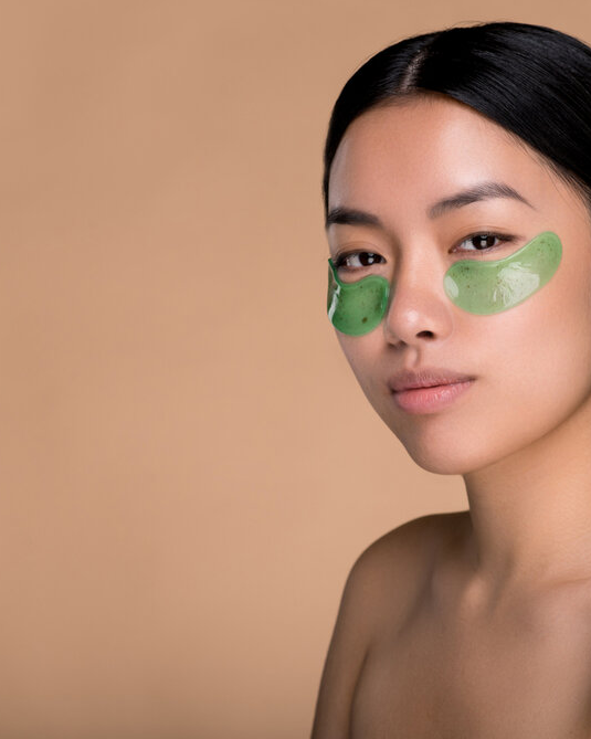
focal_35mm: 121
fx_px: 2646
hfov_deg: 12.7
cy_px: 370
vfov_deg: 15.9
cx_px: 394
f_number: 8
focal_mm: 85
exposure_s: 1/160
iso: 100
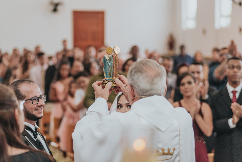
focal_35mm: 100
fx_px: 672
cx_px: 121
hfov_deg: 20.4
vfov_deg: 13.7
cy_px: 81
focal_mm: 100
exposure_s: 1/125
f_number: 2.8
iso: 1600
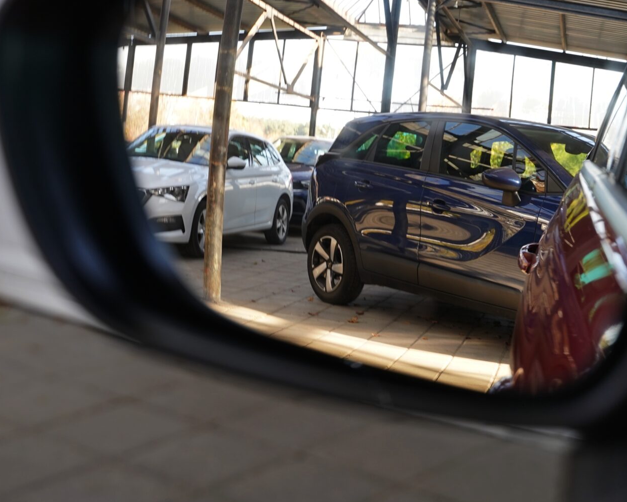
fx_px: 1355
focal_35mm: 73
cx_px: 390
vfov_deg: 20.7
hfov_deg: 26.0
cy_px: 89
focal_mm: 38
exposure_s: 1/60
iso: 250
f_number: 4
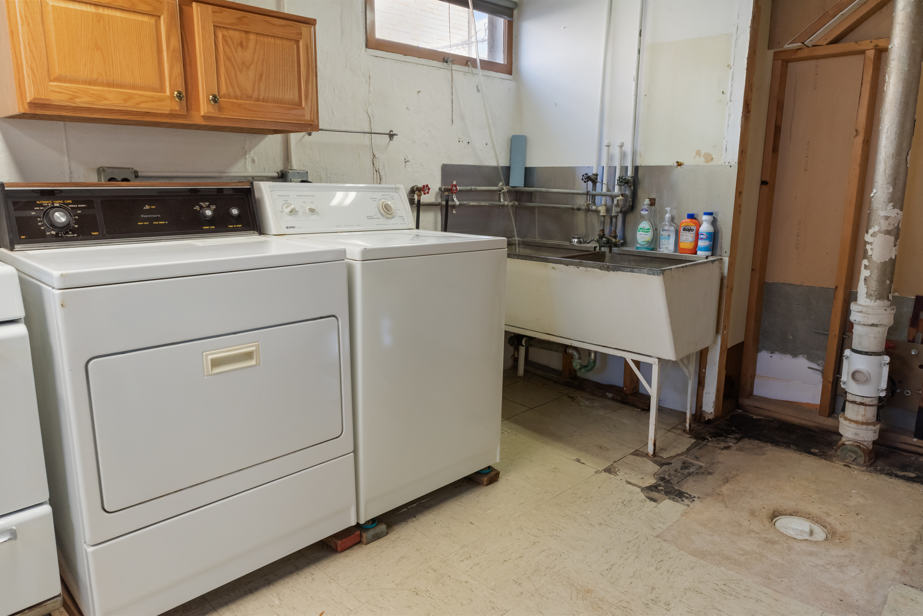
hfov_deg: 73.7
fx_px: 616
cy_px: 308
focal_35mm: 24
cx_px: 462
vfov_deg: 53.2
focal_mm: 24
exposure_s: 1/15
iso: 2000
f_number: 9
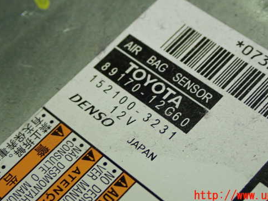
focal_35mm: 95
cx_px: 153
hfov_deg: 20.6
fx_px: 736
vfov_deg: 15.6
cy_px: 79
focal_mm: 13.65
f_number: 4.1
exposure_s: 1/30
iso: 800
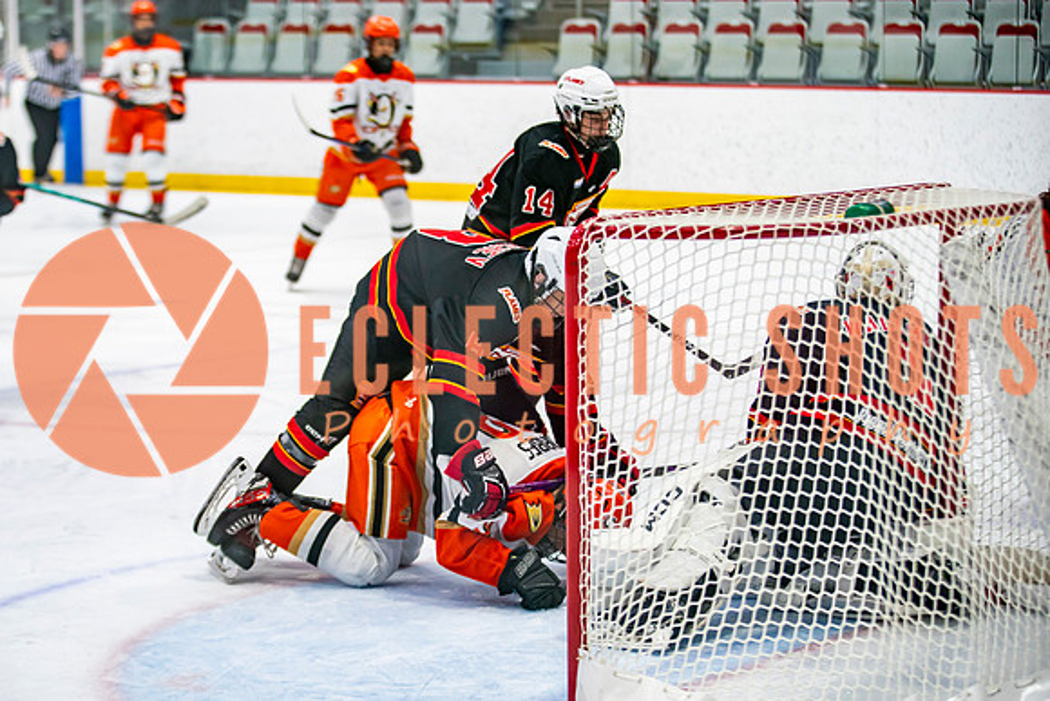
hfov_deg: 19.8
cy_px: 330
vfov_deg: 13.3
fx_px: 3014
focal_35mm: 103
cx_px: 447
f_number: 2.8
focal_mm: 90
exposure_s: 1/640
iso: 1250
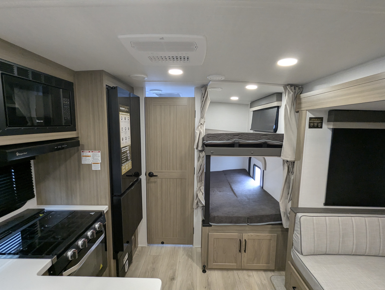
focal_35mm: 16
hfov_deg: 94.4
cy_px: 145
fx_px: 178
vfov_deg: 78.2
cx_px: 192
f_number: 2.2
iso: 268
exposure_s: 1/92.8
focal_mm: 2.35
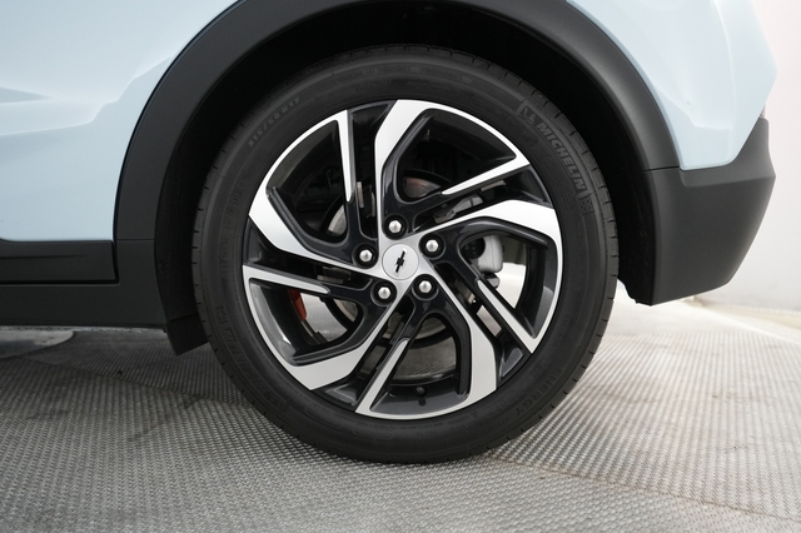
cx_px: 400
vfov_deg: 49.5
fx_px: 578
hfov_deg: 69.4
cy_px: 266
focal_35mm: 26
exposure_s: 1/160
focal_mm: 26
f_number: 2.8
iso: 3200
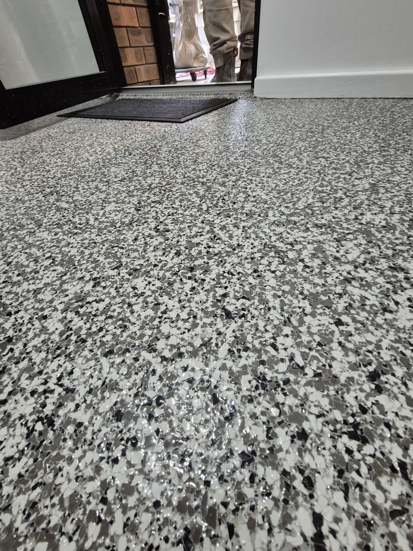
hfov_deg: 89.9
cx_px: 206
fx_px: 207
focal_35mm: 13
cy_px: 276
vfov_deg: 106.2
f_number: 2.2
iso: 800
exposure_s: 1/50
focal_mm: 2.2
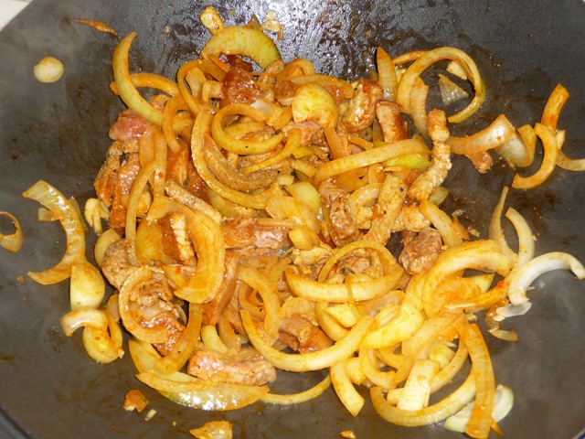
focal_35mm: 45
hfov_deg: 42.1
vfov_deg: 32.2
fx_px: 760
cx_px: 292
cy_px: 220
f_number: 4.1
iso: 100
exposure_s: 1/30
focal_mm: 7.6
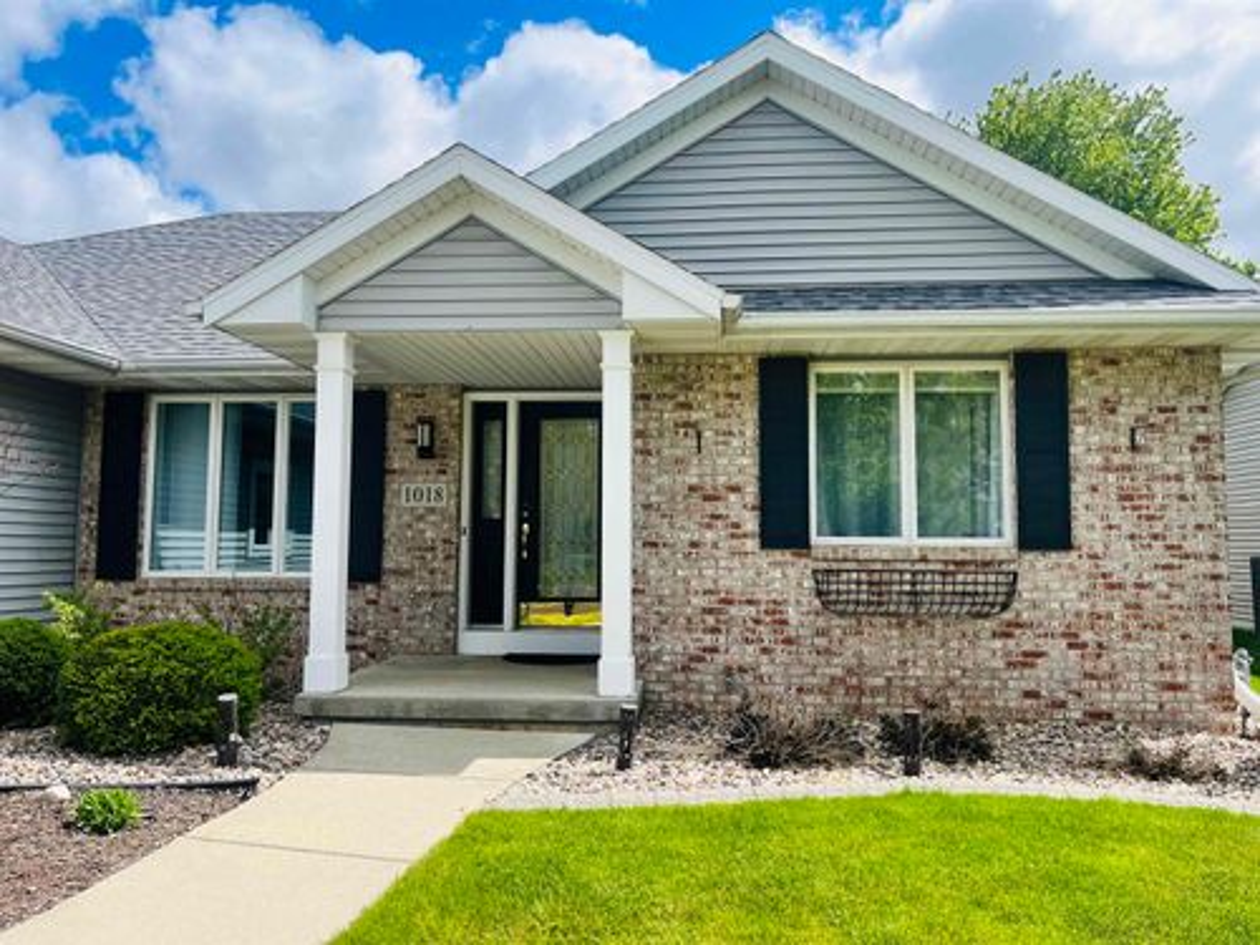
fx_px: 946
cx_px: 630
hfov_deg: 67.3
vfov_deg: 53.1
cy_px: 472
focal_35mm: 26
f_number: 1.6
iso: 50
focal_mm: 5.1
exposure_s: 1/2755
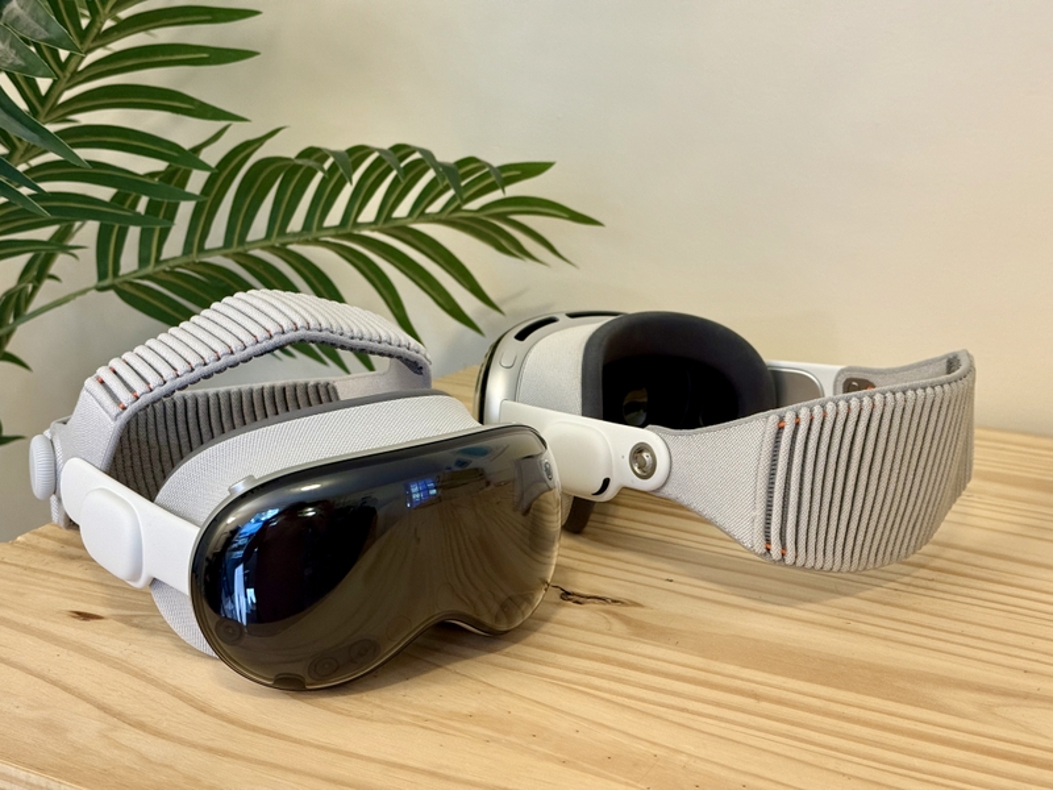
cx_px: 526
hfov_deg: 39.7
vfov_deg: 30.3
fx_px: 1460
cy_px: 395
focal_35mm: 48
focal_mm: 6.76
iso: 200
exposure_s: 1/60
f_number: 1.78
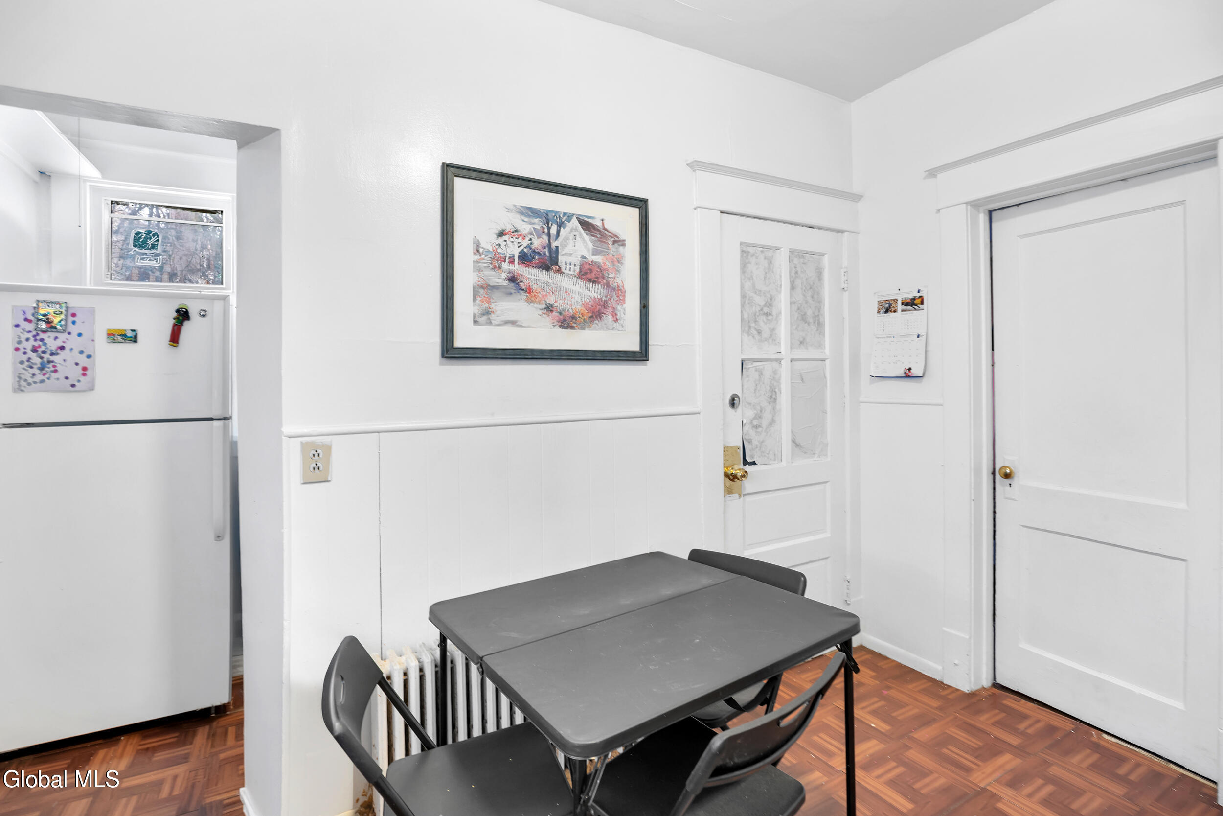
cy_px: 408
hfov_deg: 96.7
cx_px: 612
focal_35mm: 16
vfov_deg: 73.8
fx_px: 544
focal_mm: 16
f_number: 4.5
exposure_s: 1/4
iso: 250
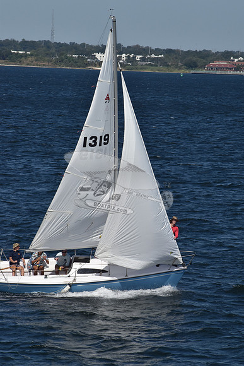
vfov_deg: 7.0
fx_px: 2972
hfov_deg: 4.7
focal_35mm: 292
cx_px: 122
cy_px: 183
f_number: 16
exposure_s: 1/1000
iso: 400
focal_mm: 195
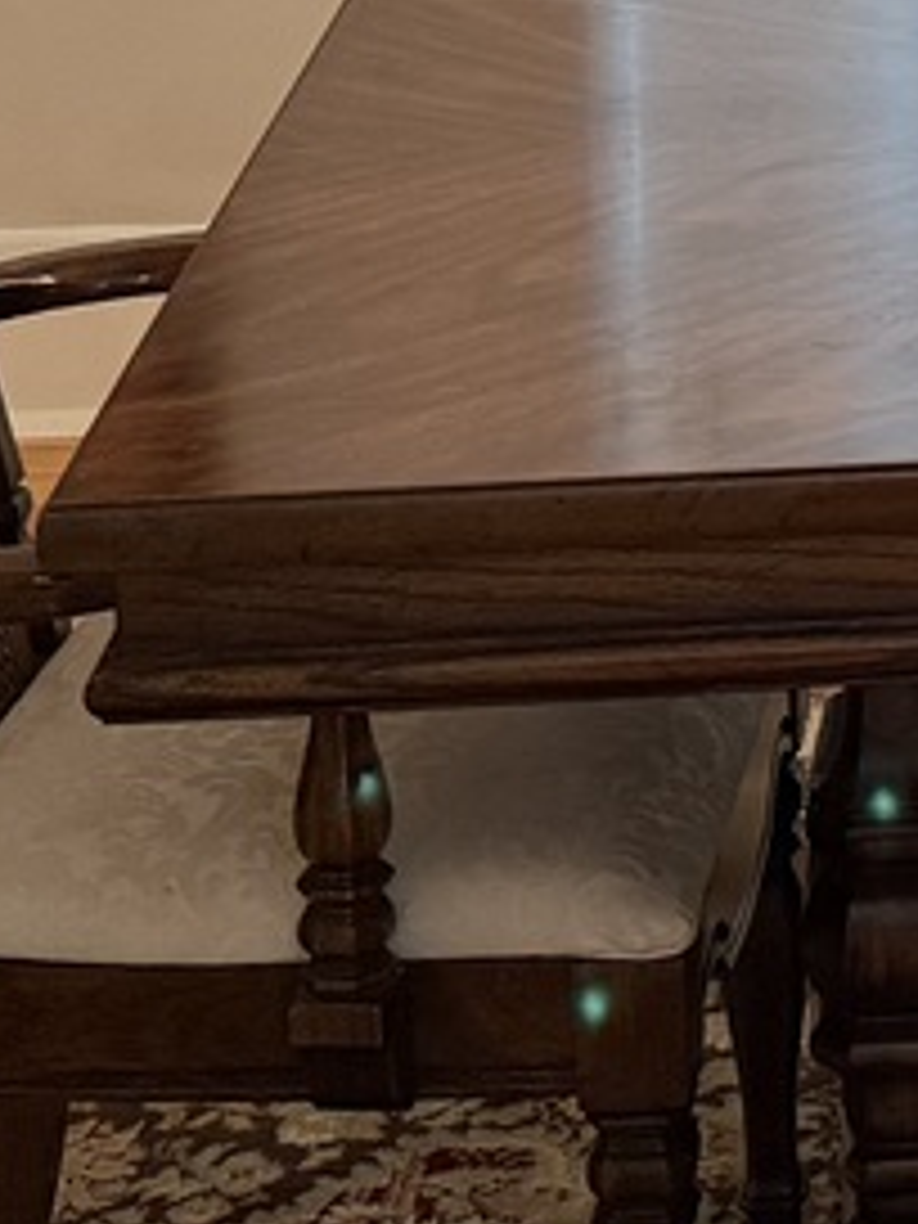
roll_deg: -0.1
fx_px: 4491
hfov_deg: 11.0
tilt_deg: -6.5
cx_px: 1602
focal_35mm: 127
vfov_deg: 14.5
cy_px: -603
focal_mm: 6.76
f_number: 1.78
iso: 400
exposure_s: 1/60
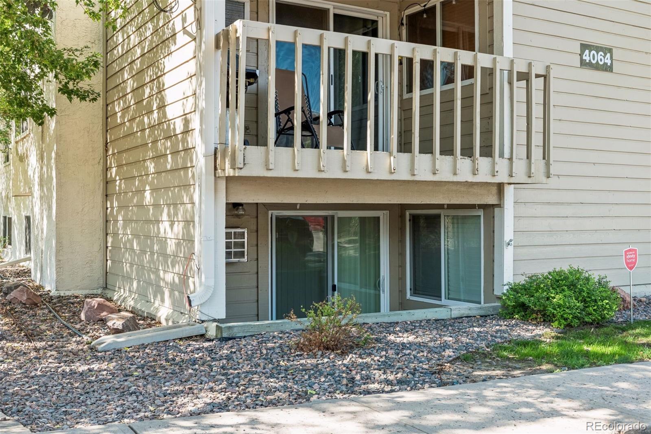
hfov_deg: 49.6
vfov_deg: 34.2
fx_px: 705
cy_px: 217
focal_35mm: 39
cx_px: 326
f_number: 9
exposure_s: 1/125
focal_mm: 39
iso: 400
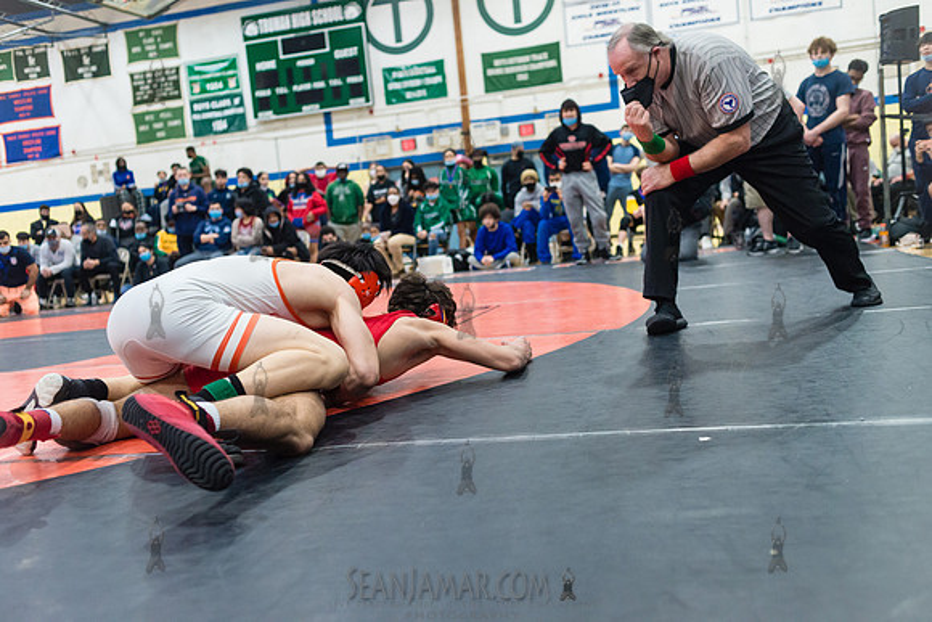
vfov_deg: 37.9
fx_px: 906
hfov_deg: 54.4
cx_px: 466
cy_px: 311
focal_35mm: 35
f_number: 3.5
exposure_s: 1/320
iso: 4000
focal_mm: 35
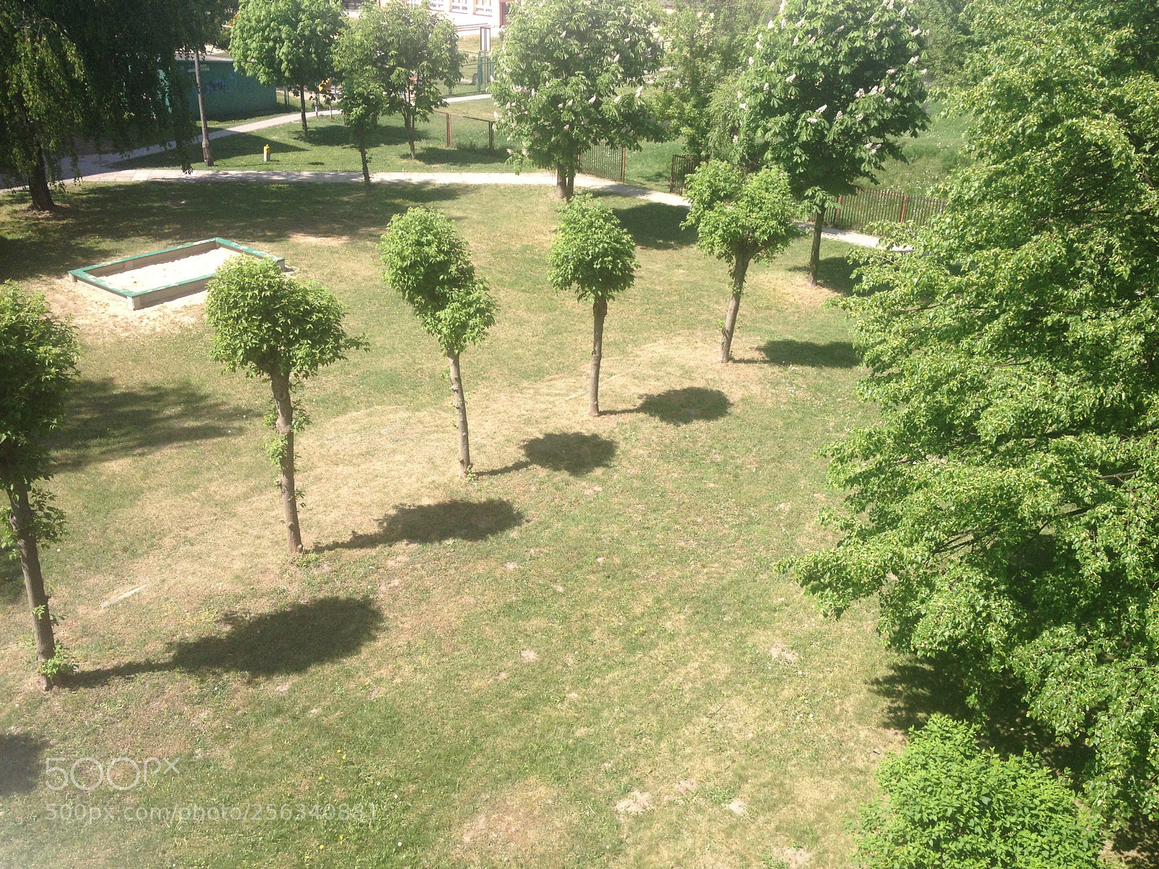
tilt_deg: -27.7
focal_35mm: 35
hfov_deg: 52.6
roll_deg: -1.3
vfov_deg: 40.7
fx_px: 1172
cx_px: 580
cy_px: 434
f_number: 2.4
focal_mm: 4.28
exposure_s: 1/812
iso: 50
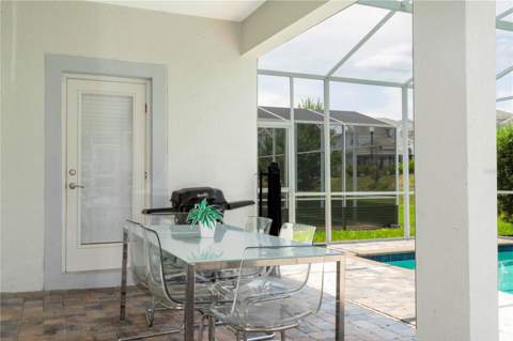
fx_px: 498
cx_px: 256
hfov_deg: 54.5
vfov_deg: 37.8
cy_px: 170
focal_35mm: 35
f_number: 18
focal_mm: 35
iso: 1000
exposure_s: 1/100
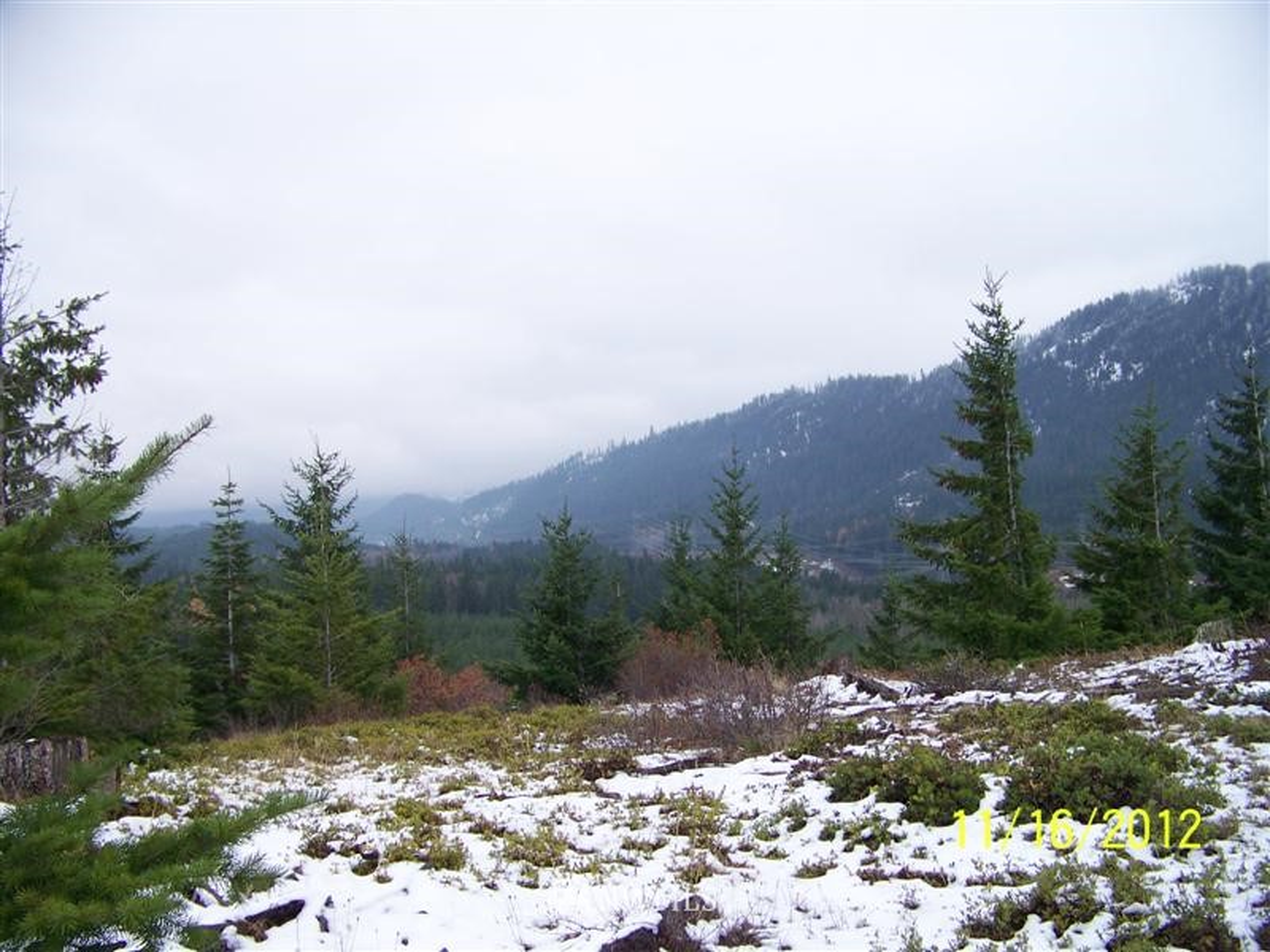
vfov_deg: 39.7
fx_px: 1321
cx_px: 635
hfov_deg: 51.4
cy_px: 476
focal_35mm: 36
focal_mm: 5.85
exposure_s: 1/30
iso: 80
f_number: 2.8
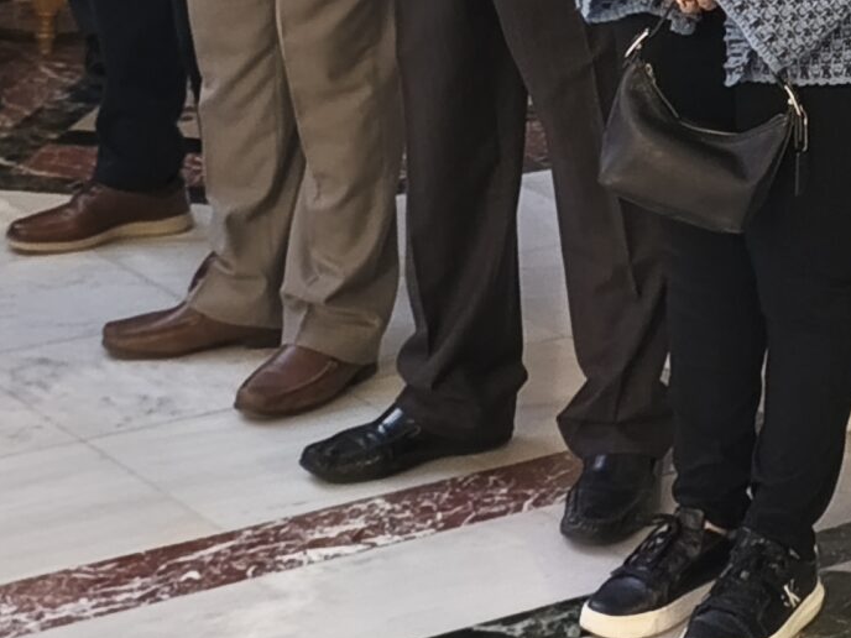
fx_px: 2925
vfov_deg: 12.1
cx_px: 969
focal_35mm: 119
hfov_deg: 16.0
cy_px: -179
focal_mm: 6.14
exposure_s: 1/33.3
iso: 1000
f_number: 1.65
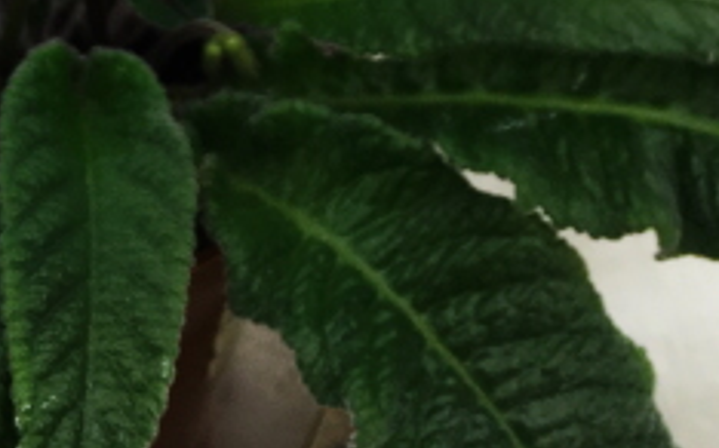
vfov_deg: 11.3
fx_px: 2056
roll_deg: -1.4
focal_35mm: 105
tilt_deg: -41.3
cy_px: -439
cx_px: 37
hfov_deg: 19.4
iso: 32
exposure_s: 1/100
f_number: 2.2
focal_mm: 4.15
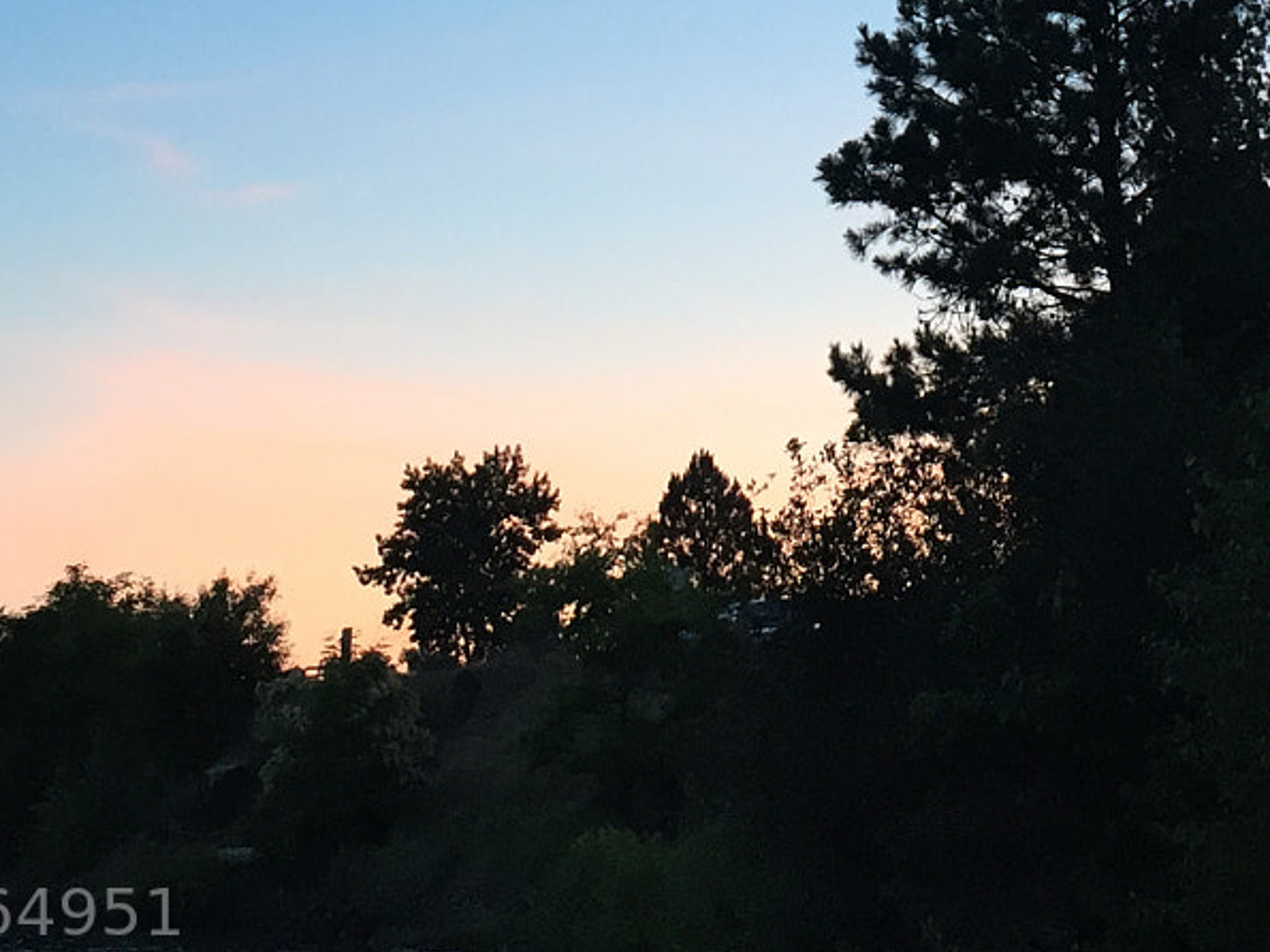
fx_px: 2861
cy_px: -201
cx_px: 773
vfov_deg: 17.9
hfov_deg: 25.0
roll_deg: -0.8
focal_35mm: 78
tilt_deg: +16.6
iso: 64
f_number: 2.2
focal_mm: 4.15
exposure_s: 1/30
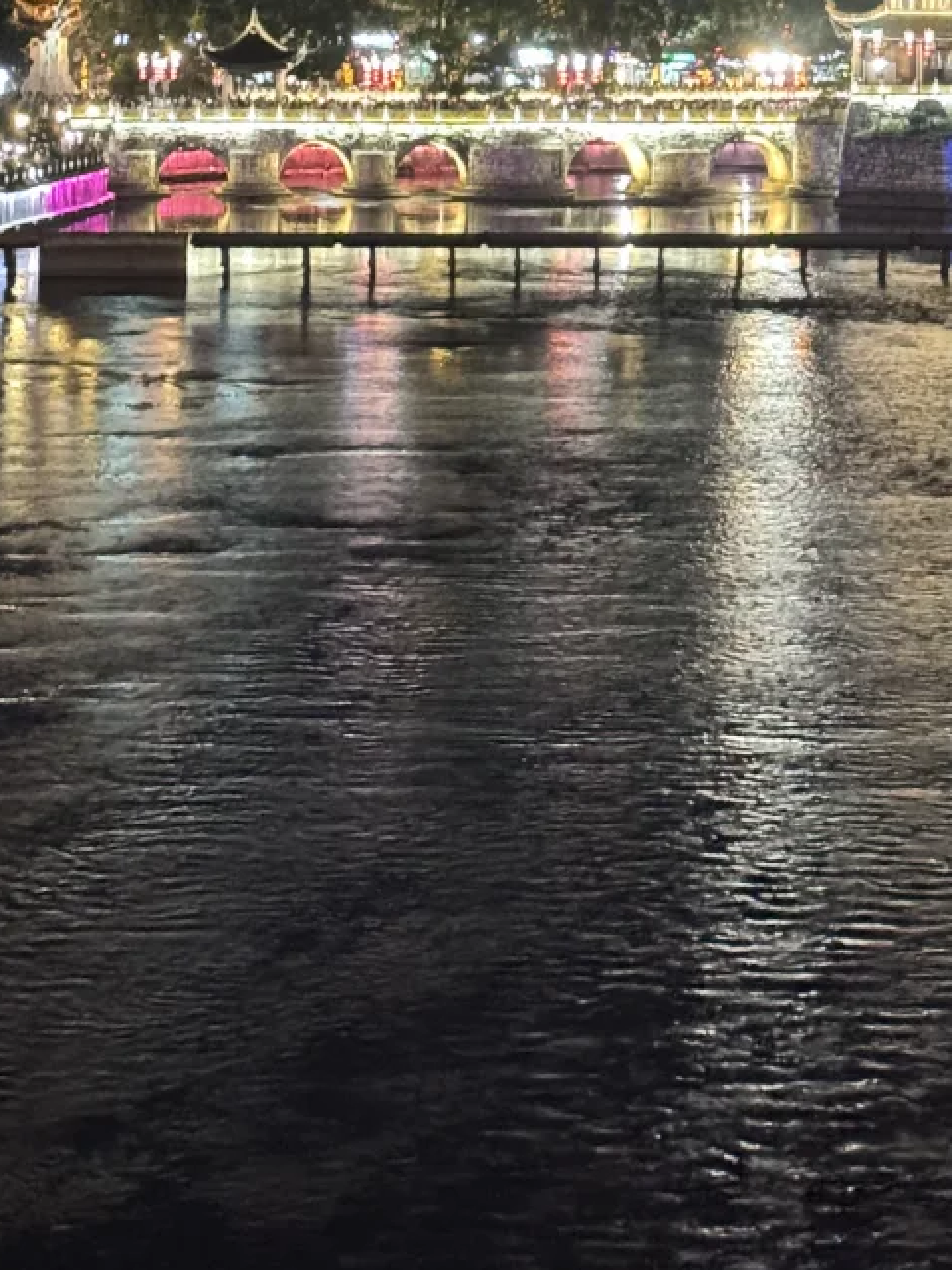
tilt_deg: -0.1
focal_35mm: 108
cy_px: -50
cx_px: 962
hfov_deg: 13.5
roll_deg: -1.3
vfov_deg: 17.7
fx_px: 3960
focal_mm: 6.76
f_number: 1.78
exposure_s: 1/20
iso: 800
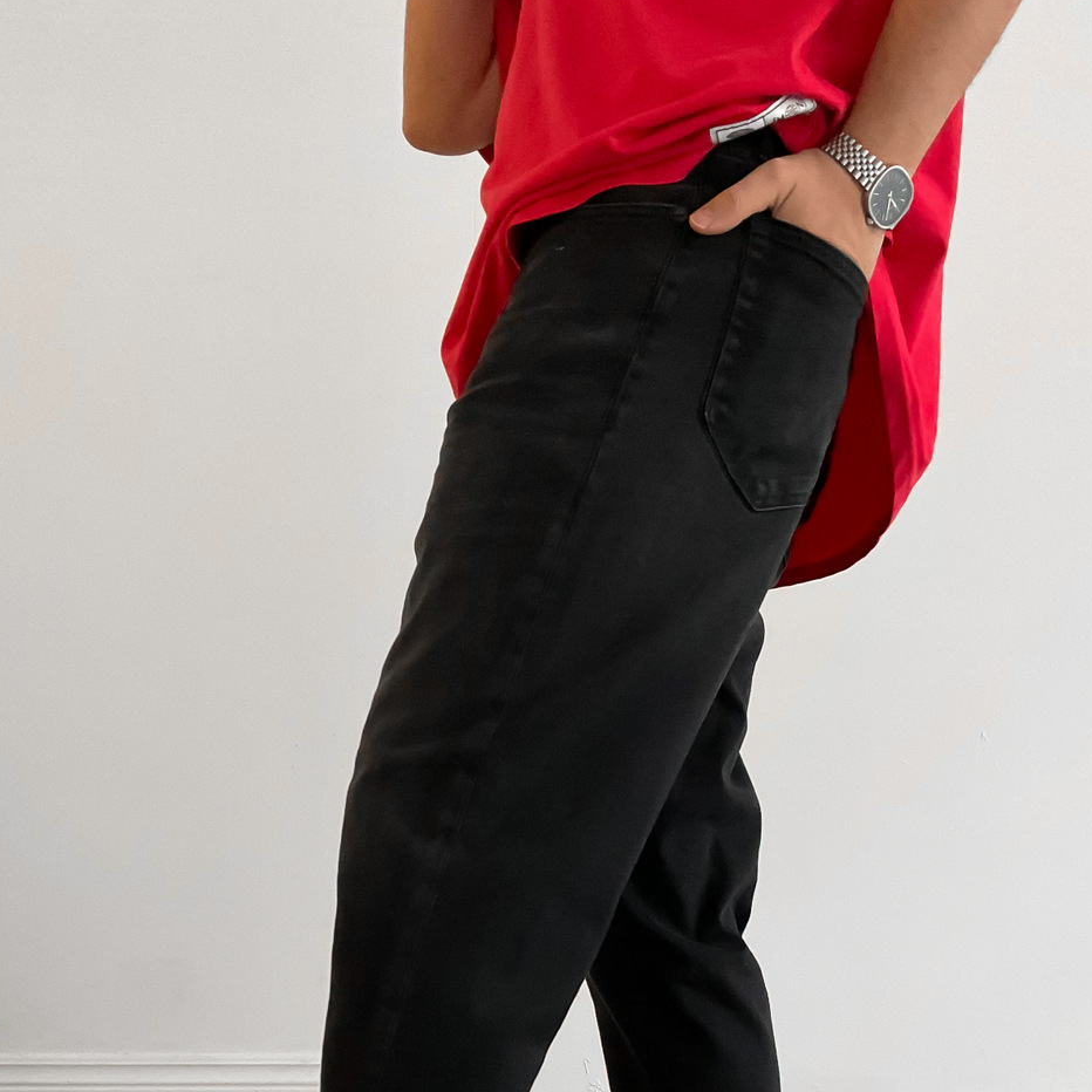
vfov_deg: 36.7
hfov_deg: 38.3
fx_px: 1570
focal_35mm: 44
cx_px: 562
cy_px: 914
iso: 320
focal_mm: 3
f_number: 1.8
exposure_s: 1/50
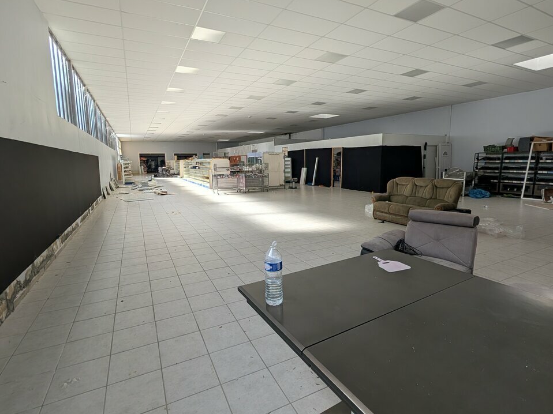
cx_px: 276
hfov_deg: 94.5
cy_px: 195
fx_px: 256
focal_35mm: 16
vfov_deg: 78.0
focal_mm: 2.02
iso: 48
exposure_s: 1/500
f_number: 1.7
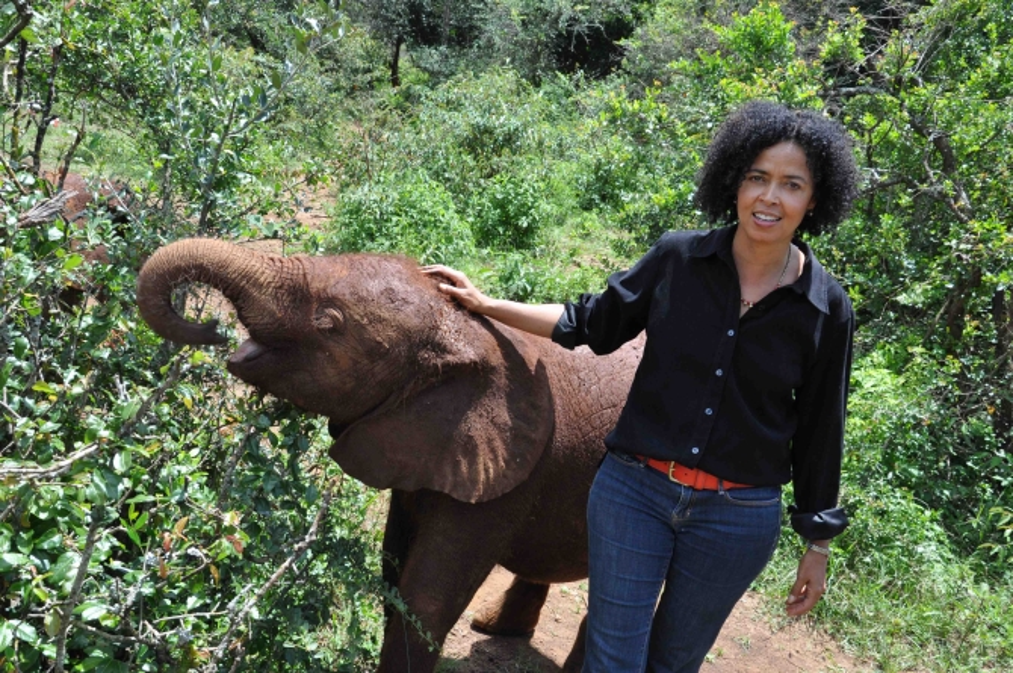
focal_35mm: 33
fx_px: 927
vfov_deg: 39.9
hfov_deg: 57.3
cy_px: 336
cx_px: 506
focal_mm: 22
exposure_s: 1/250
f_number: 8
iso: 500
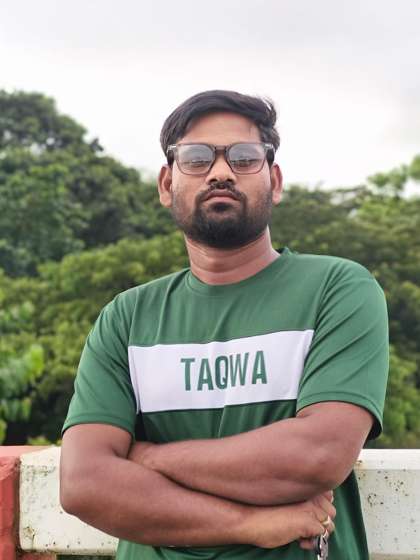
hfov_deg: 19.6
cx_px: 203
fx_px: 1213
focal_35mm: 75
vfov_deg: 26.0
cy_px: 270
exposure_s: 1/100
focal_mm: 7.1
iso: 112
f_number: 1.85
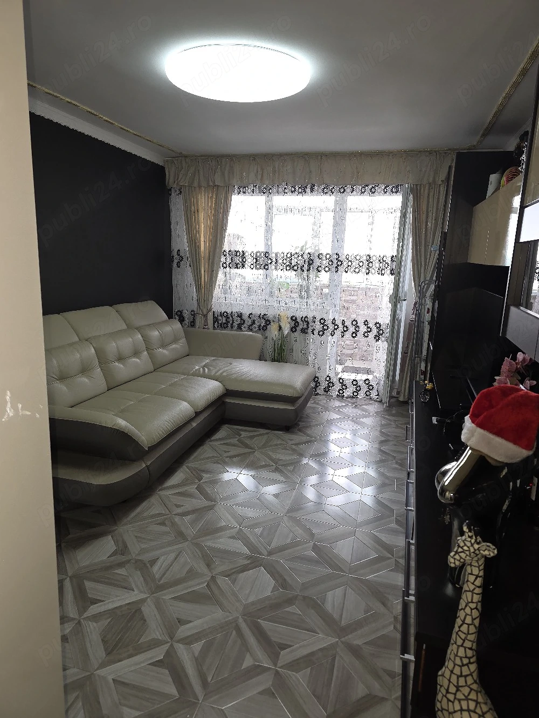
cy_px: 359
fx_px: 477
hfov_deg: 58.9
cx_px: 270
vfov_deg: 73.9
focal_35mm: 23
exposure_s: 1/39.2
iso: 100
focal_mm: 6.3
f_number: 1.7
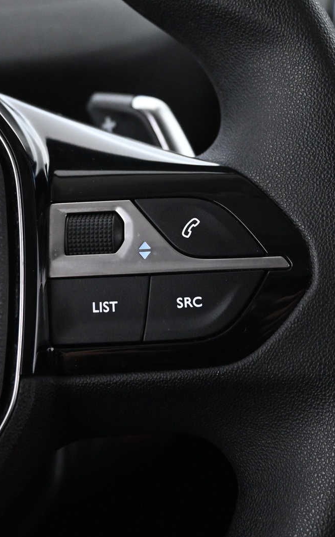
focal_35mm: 50
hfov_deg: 25.6
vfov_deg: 40.0
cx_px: 145
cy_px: 266
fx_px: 737
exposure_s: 1/30
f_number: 4
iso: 3600
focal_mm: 21.5
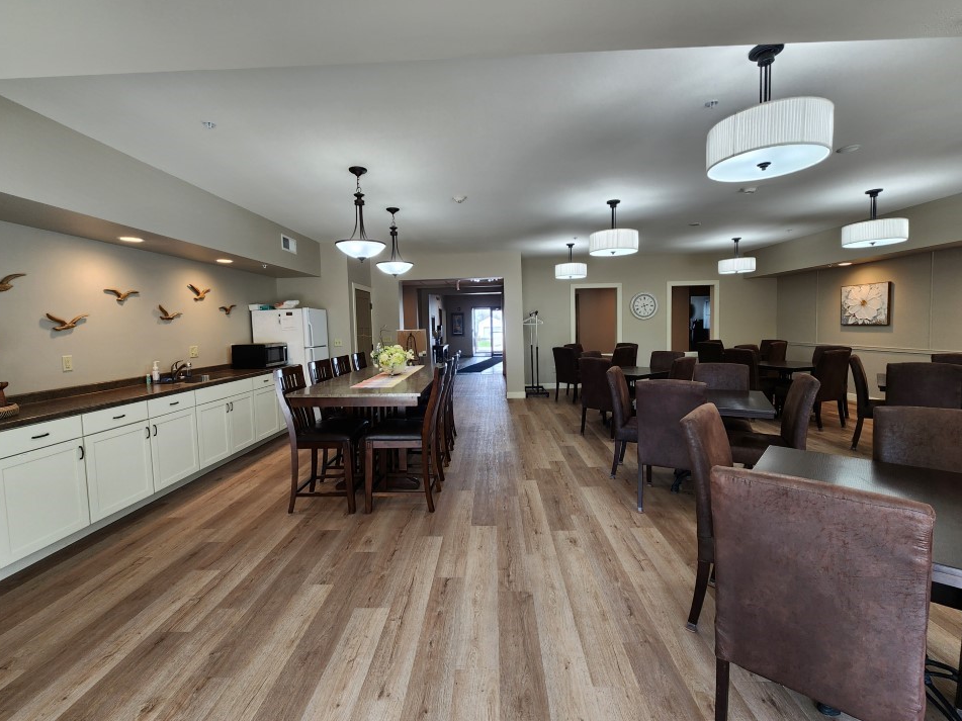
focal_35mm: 14
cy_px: 349
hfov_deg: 102.1
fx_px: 389
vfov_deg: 85.6
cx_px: 476
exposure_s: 1/60
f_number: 2.2
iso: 125
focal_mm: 2.2
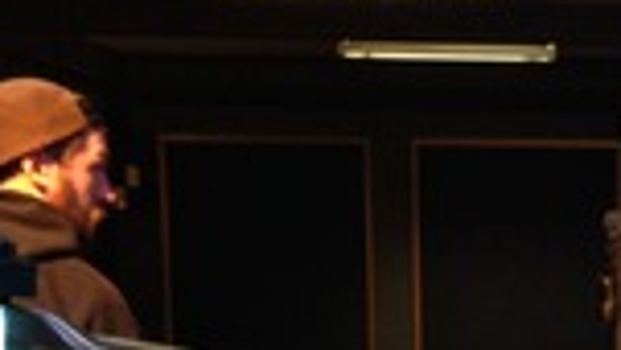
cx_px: 720
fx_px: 1960
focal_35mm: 119
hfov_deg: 17.3
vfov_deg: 9.7
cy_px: 599
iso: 100
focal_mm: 4.12
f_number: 2.4
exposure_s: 1/20
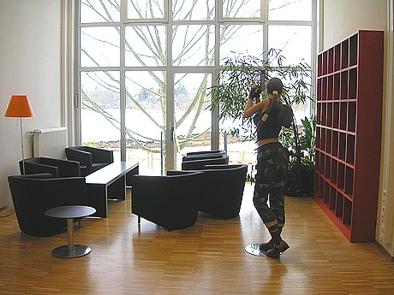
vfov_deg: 38.7
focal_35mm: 37
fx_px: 421
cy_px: 148
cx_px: 197
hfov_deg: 50.1
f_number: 2.8
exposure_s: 1/60
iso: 50
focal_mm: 6.1
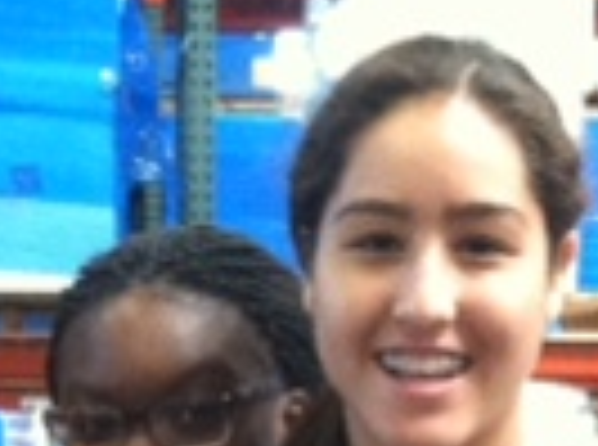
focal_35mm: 169
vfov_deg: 8.2
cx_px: 202
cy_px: 942
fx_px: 2912
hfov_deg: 11.7
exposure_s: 1/15
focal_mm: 3.85
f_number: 2.8
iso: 320
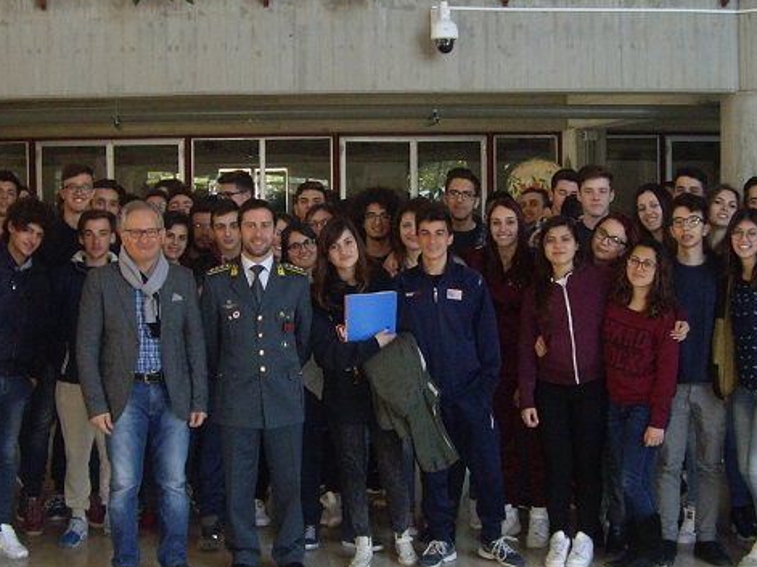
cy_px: 361
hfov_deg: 35.4
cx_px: 301
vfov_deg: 26.9
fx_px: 1181
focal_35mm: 54
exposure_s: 1/40
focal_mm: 6.2
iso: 200
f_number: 2.7
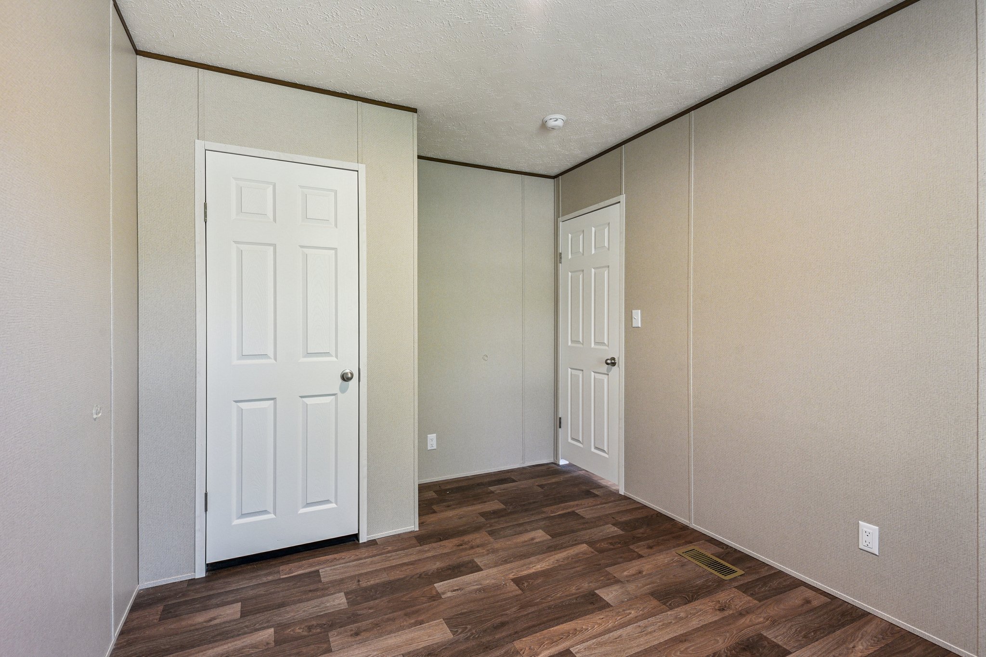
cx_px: 493
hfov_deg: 96.7
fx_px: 438
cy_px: 328
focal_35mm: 16
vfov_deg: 73.7
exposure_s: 1/15
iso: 2000
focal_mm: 16
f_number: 8
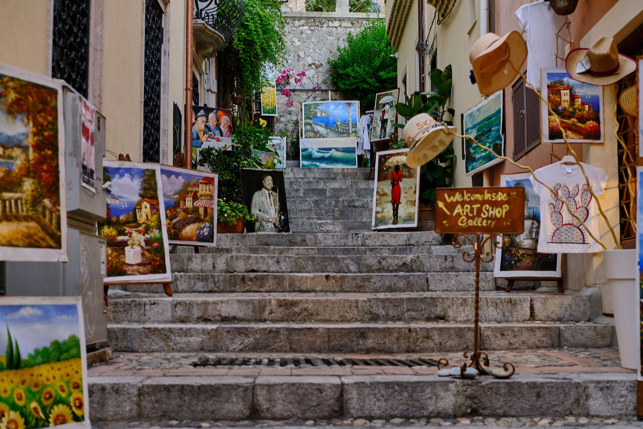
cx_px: 331
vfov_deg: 24.6
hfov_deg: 36.2
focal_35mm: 55
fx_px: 982
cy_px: 211
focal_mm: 35
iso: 1600
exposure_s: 1/125
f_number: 4
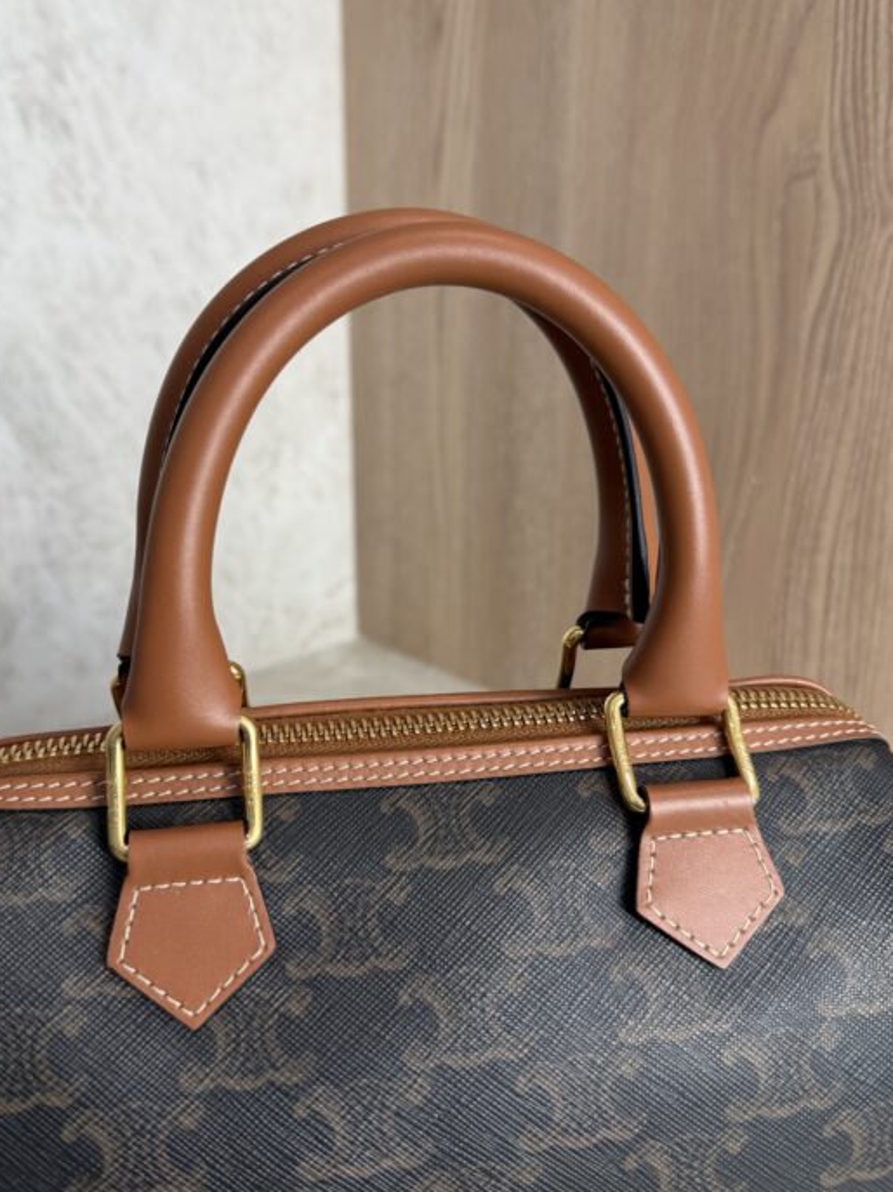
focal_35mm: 28
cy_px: 579
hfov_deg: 49.6
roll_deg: -0.1
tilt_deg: -17.6
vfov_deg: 63.4
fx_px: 964
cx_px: 387
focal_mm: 6.76
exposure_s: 1/120
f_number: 1.78
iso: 125
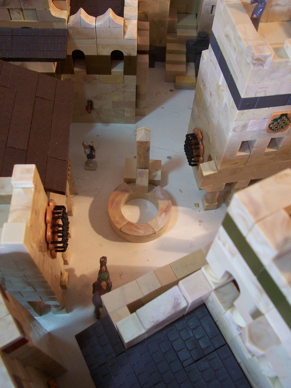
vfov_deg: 54.0
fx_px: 381
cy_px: 194
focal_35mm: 34
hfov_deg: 41.8
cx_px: 146
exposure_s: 1/30
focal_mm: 5.6
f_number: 2.7
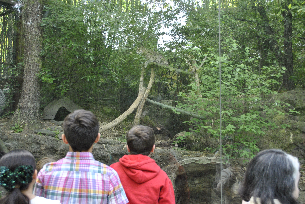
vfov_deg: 29.9
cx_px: 152
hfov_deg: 43.6
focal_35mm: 45
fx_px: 382
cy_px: 102
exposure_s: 1/200
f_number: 4.5
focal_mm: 30
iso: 800
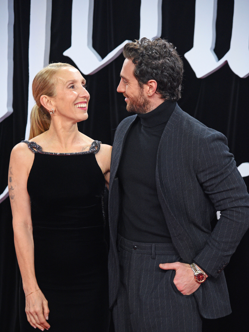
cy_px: 177
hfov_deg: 13.0
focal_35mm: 114
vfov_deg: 17.3
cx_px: 124
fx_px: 1093
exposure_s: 1/320
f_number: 4
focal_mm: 105
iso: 2500
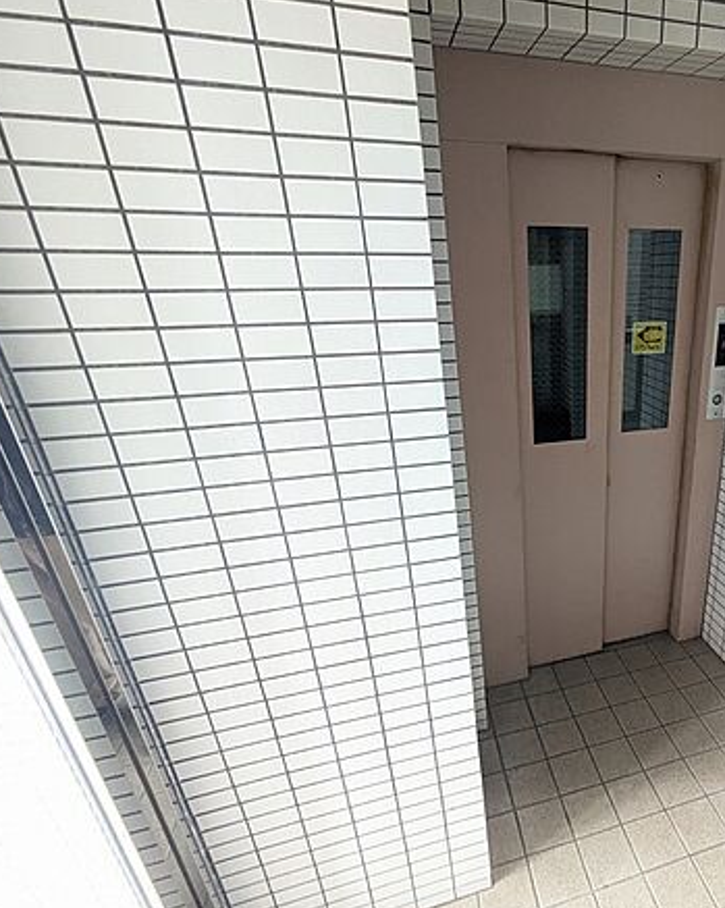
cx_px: 566
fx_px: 537
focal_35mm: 20
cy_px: 486
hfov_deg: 63.0
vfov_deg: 80.3
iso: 704
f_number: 2.2
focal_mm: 1.83
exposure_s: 1/40
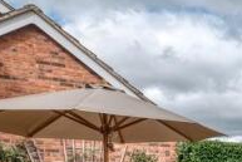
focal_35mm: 51
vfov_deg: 24.3
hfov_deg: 24.9
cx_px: 396
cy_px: 189
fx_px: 343
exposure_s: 1/200
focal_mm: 10
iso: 250
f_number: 8
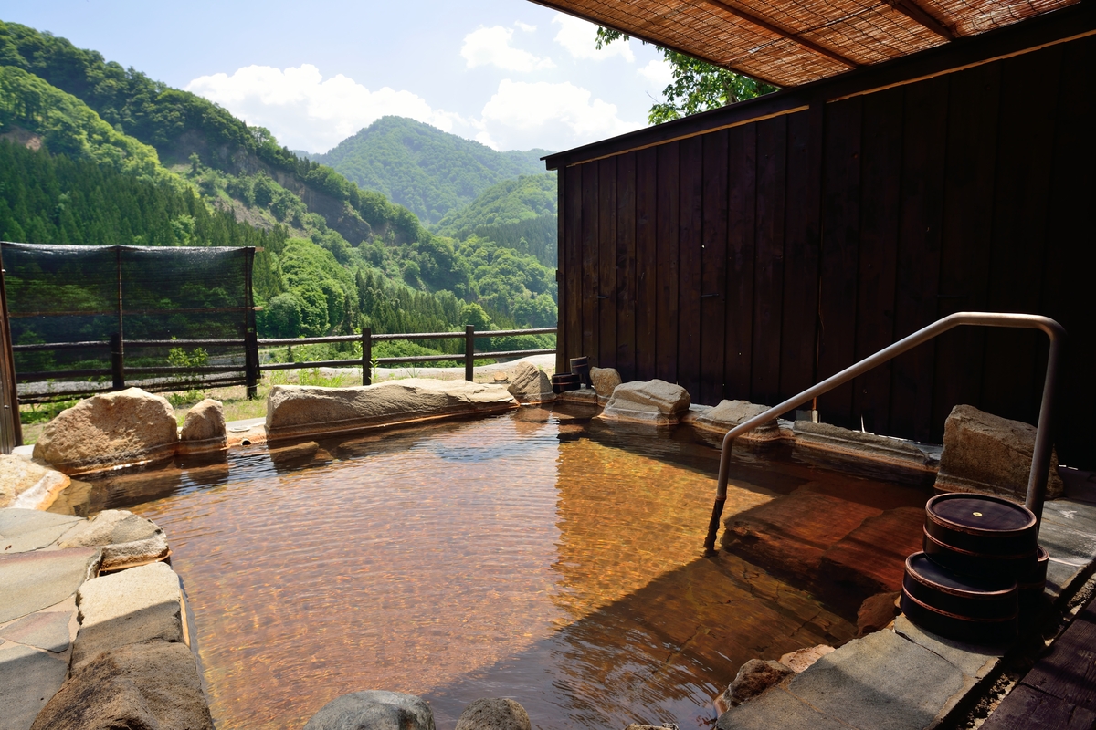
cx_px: 548
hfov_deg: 84.0
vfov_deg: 61.9
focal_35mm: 20
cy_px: 365
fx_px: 609
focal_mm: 20
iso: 160
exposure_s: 1/125
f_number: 10
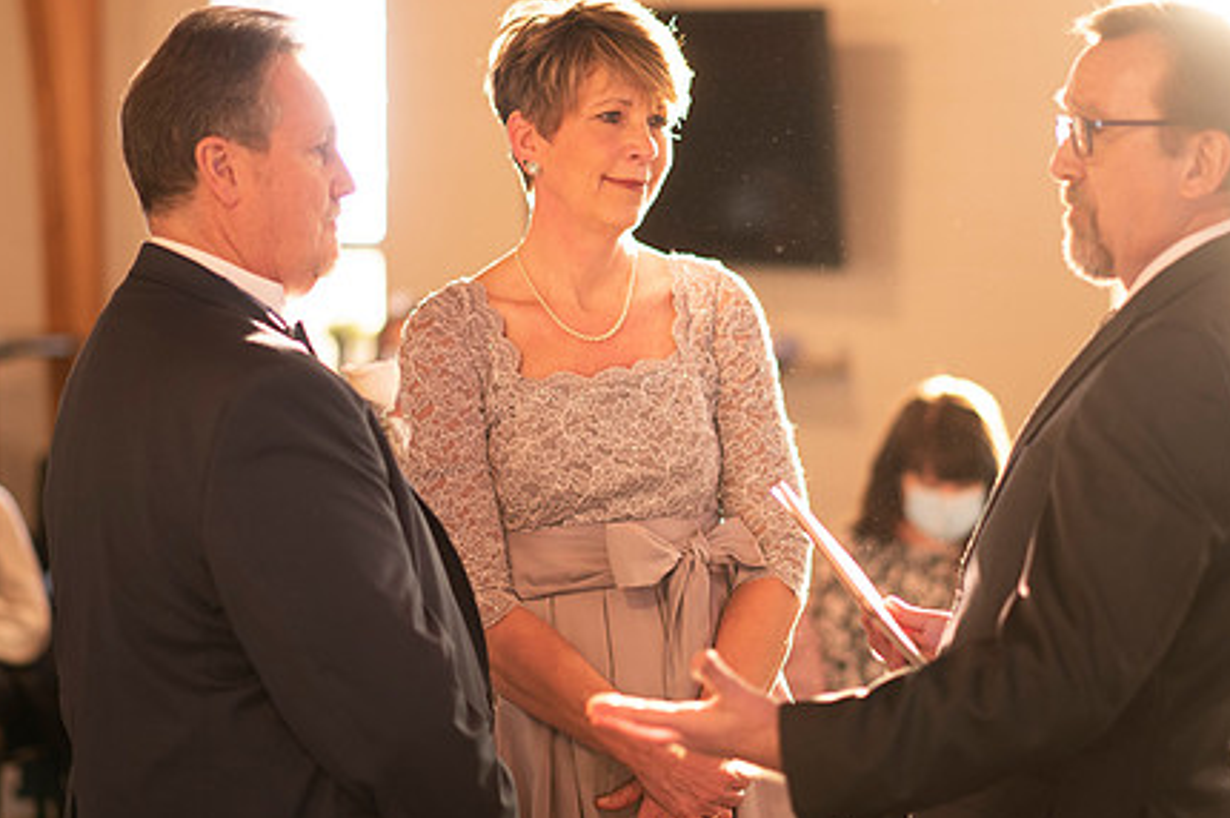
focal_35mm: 121
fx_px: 4131
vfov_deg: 11.3
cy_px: 382
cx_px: 632
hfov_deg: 16.9
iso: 500
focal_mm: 85
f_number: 1.8
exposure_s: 1/100
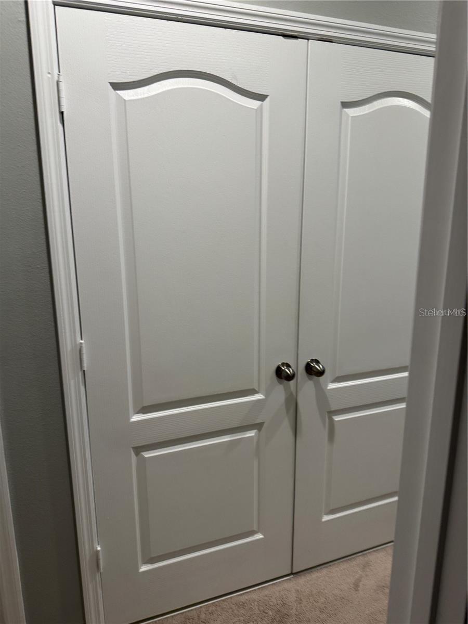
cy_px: 312
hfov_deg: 56.8
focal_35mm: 24
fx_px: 433
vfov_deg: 71.6
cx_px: 234
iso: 160
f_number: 1.78
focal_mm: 6.76
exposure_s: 1/60
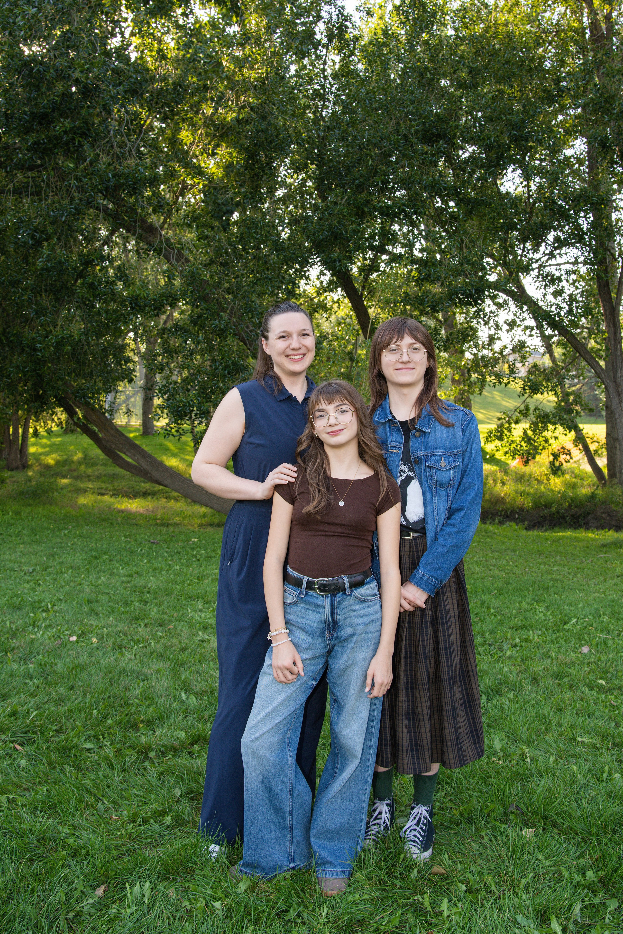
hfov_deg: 46.4
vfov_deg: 65.5
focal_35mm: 28
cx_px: 312
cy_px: 467
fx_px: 727
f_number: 6.3
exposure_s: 1/125
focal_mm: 28
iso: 400
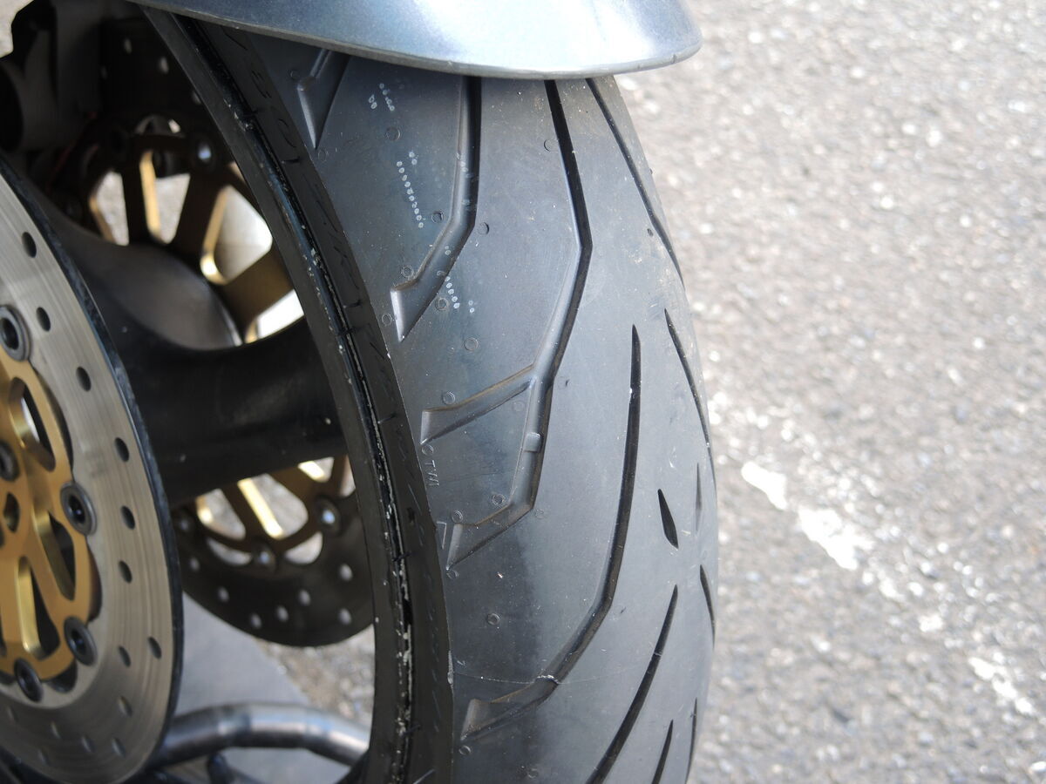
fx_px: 1148
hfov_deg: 49.0
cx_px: 523
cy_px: 392
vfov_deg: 37.7
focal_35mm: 38
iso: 160
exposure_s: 1/50
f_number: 2.2
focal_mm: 8.2
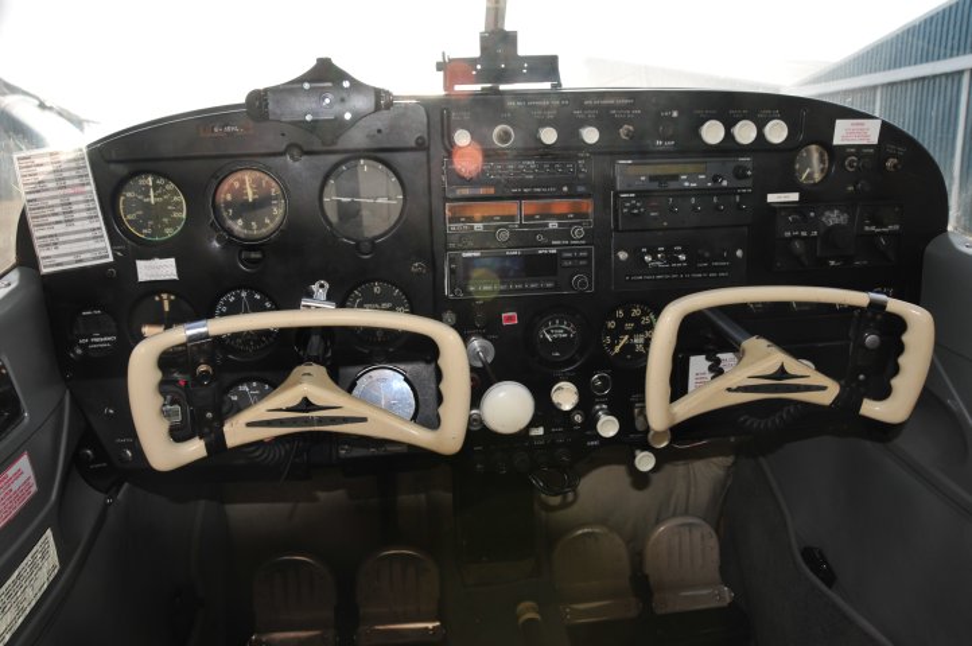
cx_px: 486
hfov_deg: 67.4
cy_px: 323
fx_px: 728
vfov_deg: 47.8
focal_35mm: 27
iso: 200
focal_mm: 18
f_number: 7.1
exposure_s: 1/250
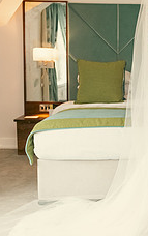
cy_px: 97
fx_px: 412
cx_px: 190
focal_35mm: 64
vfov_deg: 31.9
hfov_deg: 18.9
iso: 800
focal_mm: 24
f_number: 3.5
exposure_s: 1/160
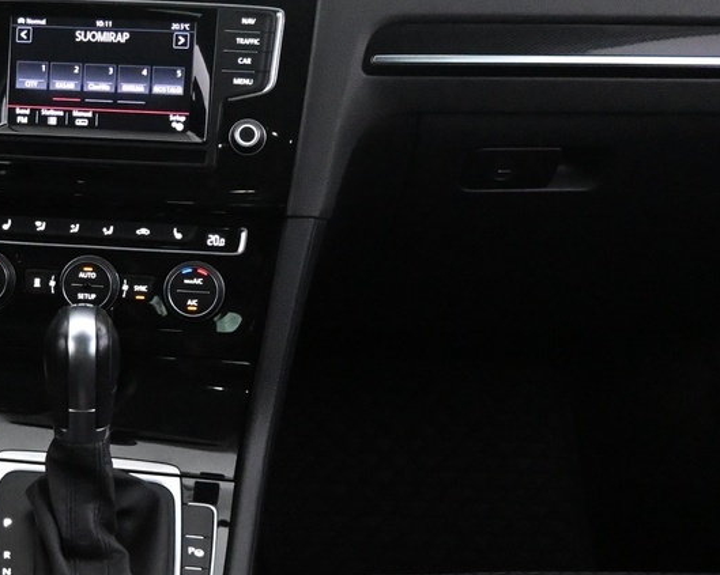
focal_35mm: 69
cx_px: 105
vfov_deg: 22.2
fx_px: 1470
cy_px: 277
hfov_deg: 26.8
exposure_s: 1/60
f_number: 3.5
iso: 6400
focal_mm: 16
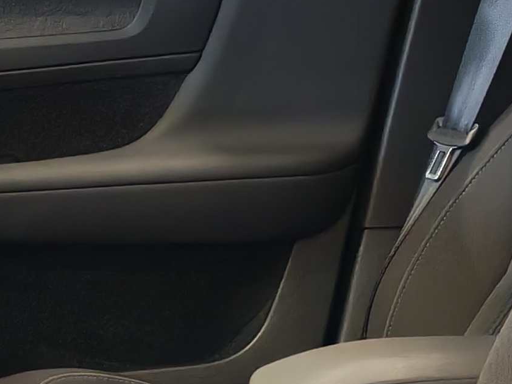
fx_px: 2307
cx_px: 67
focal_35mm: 156
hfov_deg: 12.6
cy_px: 378
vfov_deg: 9.5
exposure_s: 1/100
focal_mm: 6.12
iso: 800
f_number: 1.9
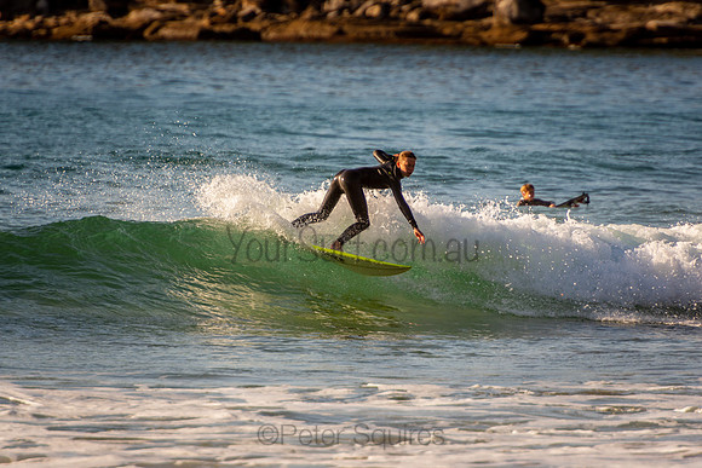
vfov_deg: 2.3
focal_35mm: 600
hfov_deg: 3.4
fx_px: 11702
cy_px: 234
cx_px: 351
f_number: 5.6
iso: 360
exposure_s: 1/1250
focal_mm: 400
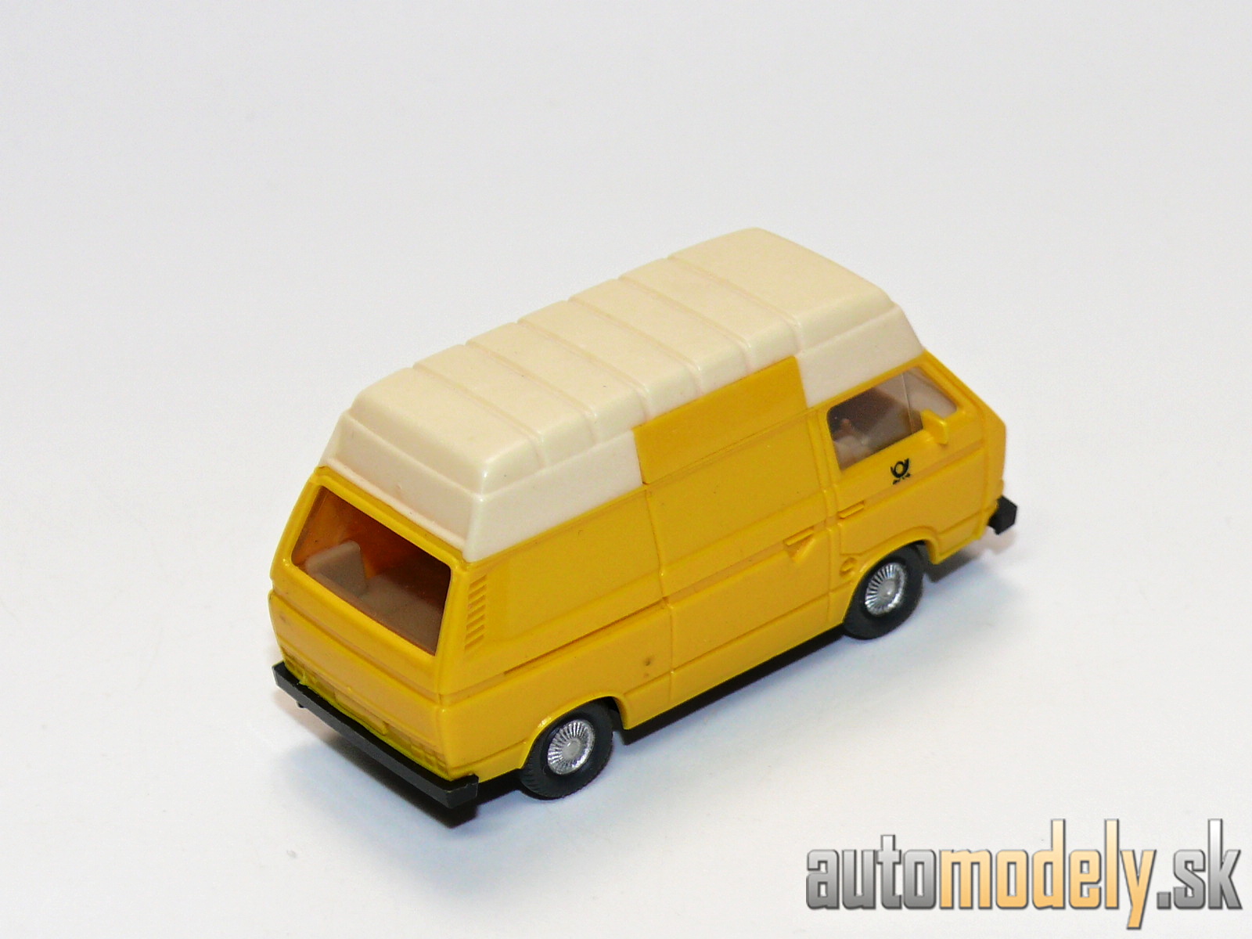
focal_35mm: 110
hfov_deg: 17.9
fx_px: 3979
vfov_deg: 13.5
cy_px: 470
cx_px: 626
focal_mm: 14
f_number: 4
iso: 100
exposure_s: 1/30
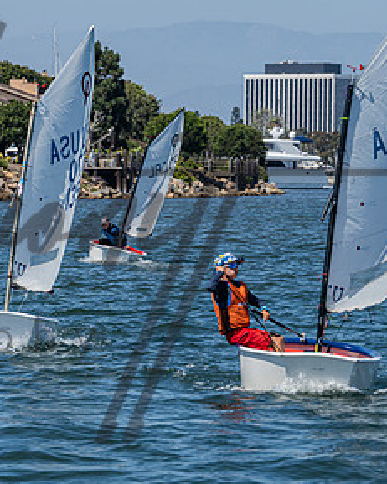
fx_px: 4183
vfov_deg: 6.6
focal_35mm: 292
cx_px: 22
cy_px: 212
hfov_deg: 5.3
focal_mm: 155
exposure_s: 1/1000
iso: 250
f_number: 7.6
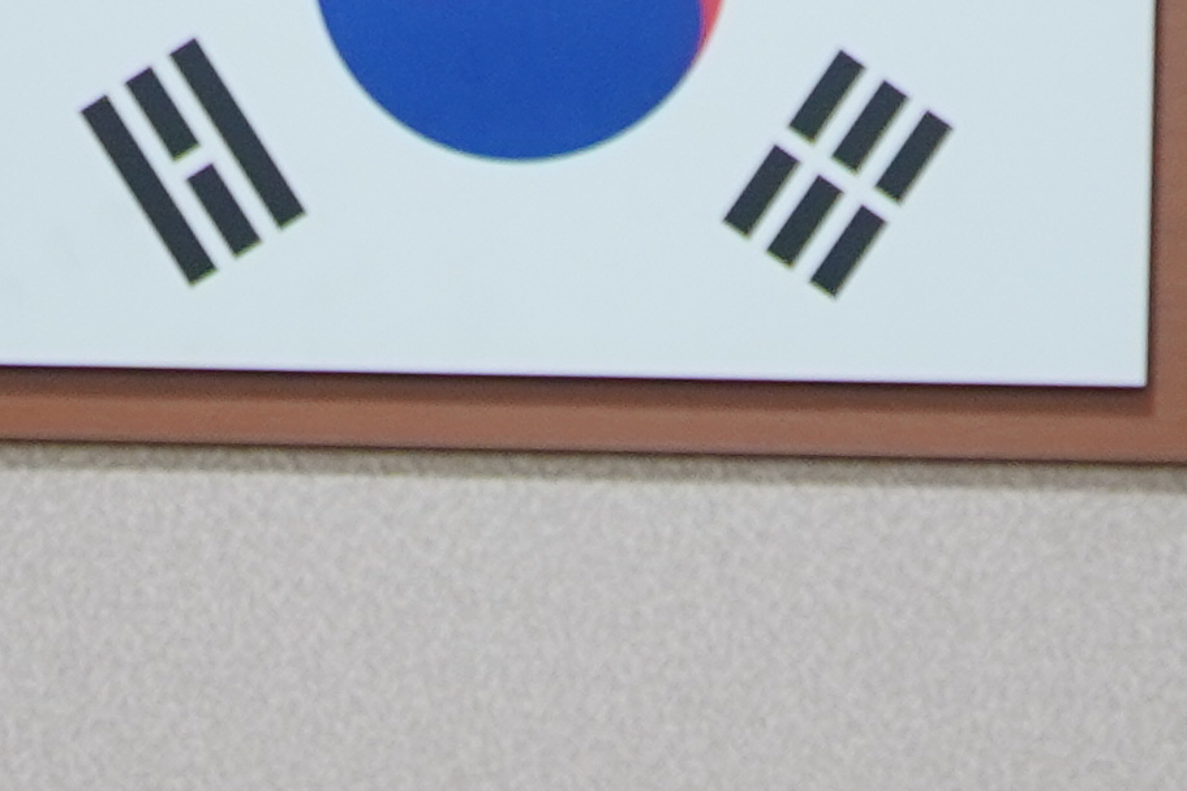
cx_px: 593
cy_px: 1847
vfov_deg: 4.4
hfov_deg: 6.7
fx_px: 10097
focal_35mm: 306
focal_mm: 31
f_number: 4
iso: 250
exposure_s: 1/50
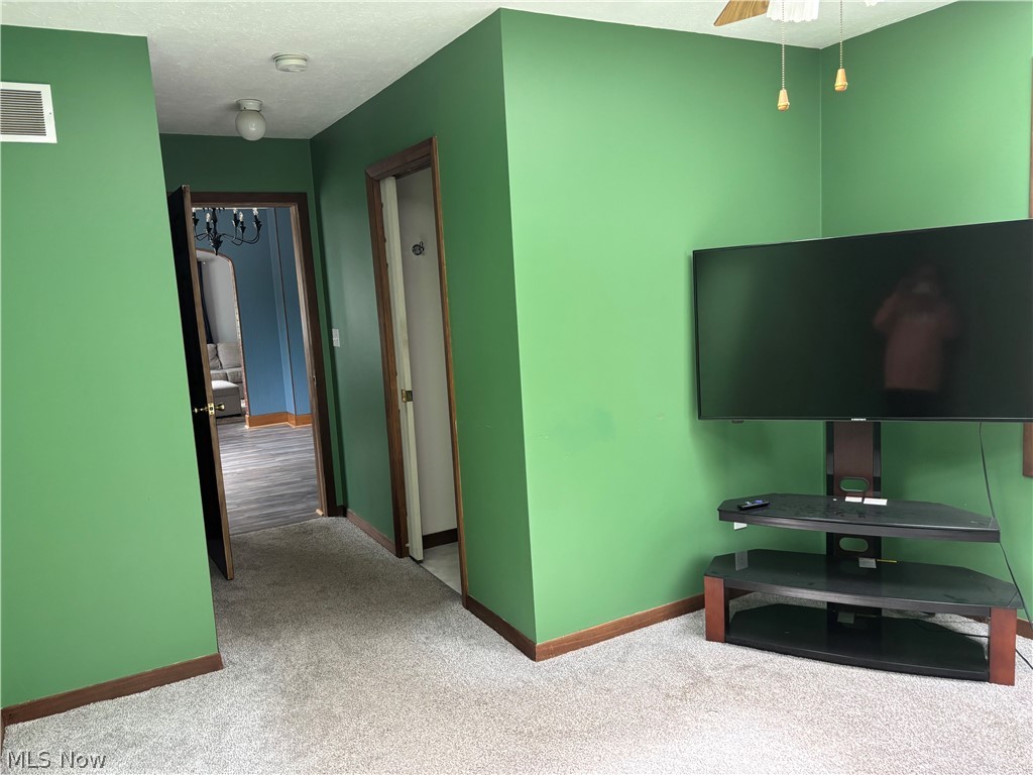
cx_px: 516
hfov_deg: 67.3
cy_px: 388
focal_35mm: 26
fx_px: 776
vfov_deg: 53.1
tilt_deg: -7.6
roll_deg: +3.3
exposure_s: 1/80
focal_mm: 5.96
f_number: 1.6
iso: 125
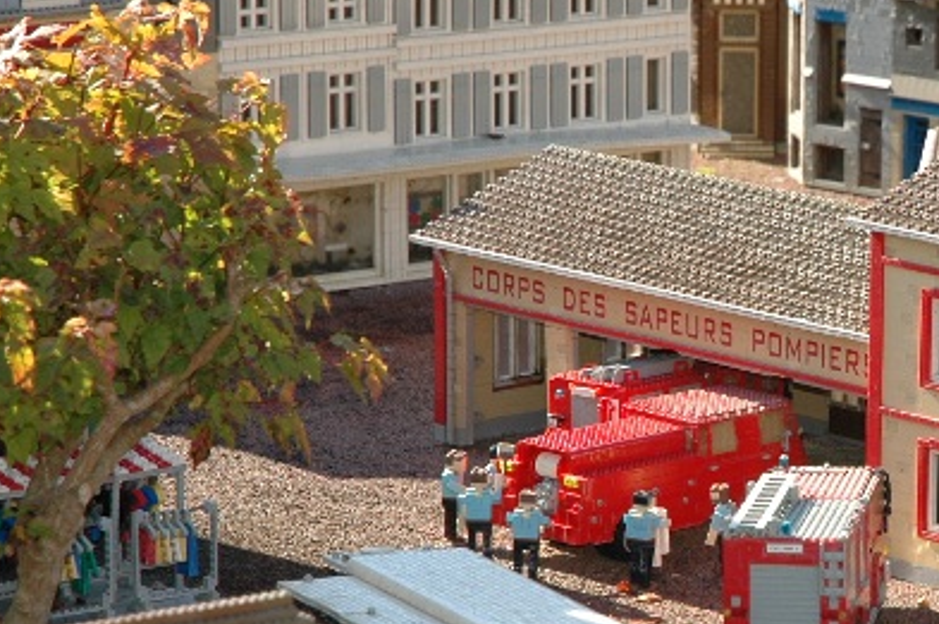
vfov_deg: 6.4
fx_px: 5575
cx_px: 884
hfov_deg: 9.6
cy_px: 351
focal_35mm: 214
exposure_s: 1/250
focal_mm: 70
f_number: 4.5
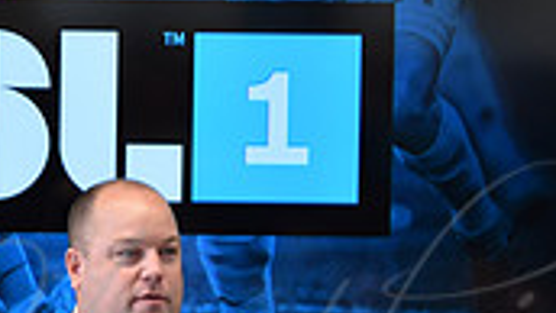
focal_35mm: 247
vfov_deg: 4.9
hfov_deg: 8.7
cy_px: 369
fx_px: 3644
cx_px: 74
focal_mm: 70
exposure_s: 1/60
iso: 400
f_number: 2.8
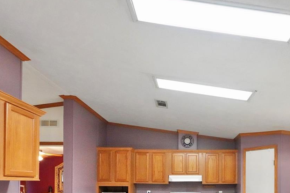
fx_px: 218
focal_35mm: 27
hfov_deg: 65.9
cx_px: 188
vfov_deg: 42.8
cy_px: 183
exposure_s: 1/250
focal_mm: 14
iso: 12800
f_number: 4.5
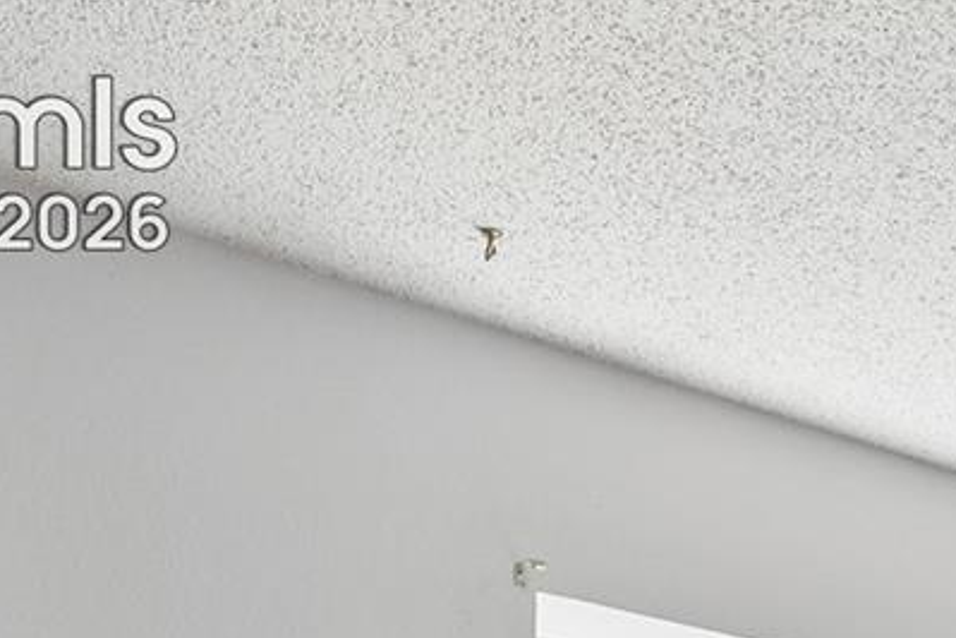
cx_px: 1378
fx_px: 1780
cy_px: 1211
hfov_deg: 24.4
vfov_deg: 16.4
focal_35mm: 67
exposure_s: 1/30
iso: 160
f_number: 8
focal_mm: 11
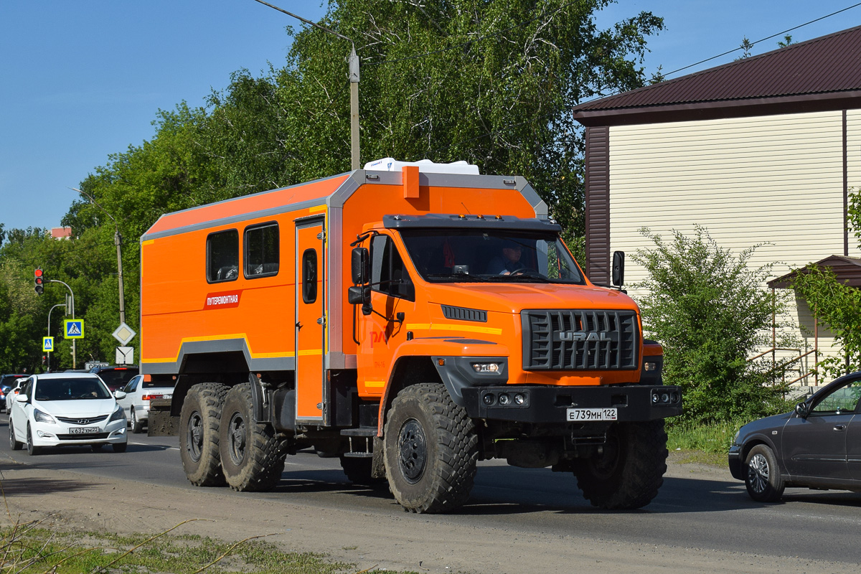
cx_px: 430
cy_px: 287
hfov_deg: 33.4
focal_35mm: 60
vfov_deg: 22.6
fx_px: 1435
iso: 200
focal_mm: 40
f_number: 7.1
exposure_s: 1/1250
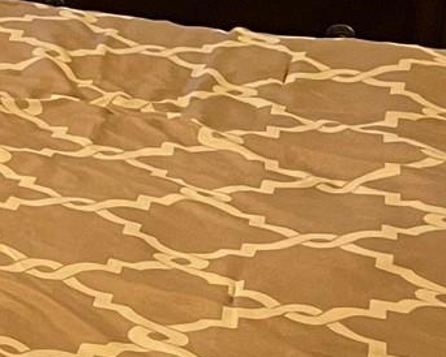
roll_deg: +1.1
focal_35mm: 152
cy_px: 9
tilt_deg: -15.5
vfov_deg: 10.1
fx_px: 2008
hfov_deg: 10.0
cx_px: -815
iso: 200
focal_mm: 4.2
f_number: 1.6
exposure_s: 1/60
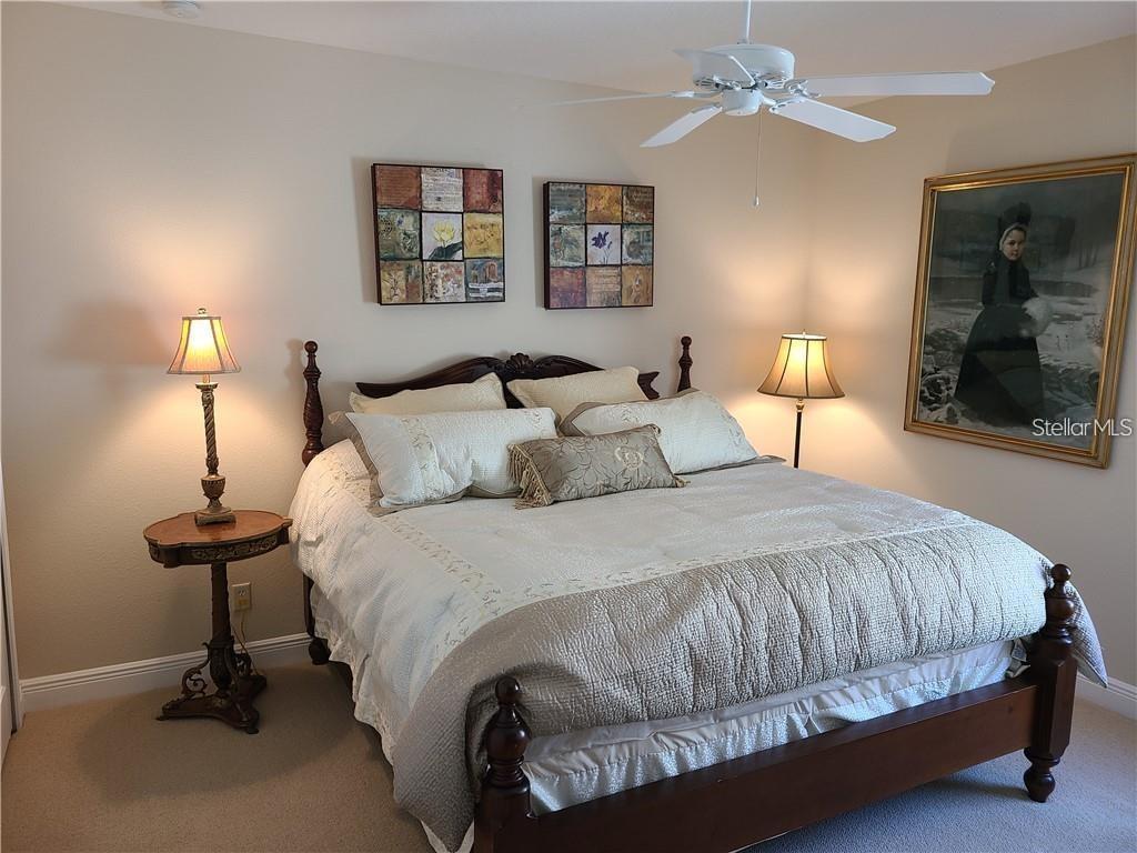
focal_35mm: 26
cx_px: 568
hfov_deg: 67.3
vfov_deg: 53.1
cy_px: 426
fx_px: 854
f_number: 1.8
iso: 100
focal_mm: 5.4
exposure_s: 1/60
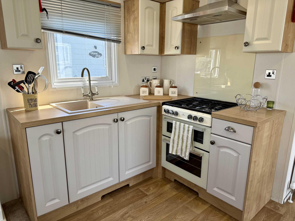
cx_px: 148
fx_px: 205
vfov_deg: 56.8
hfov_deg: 71.6
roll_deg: -0.7
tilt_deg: -12.2
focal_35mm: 24
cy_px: 110
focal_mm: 6.76
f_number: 1.78
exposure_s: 1/342
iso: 100
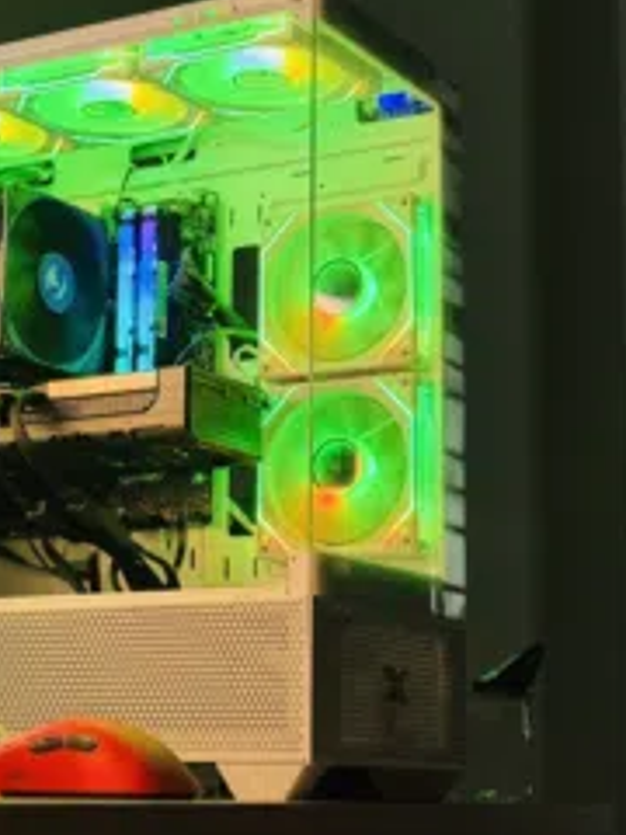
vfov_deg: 24.4
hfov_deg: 18.4
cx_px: 236
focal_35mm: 80
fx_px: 1929
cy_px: 317
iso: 400
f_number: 1.78
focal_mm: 6.76
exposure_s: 1/33
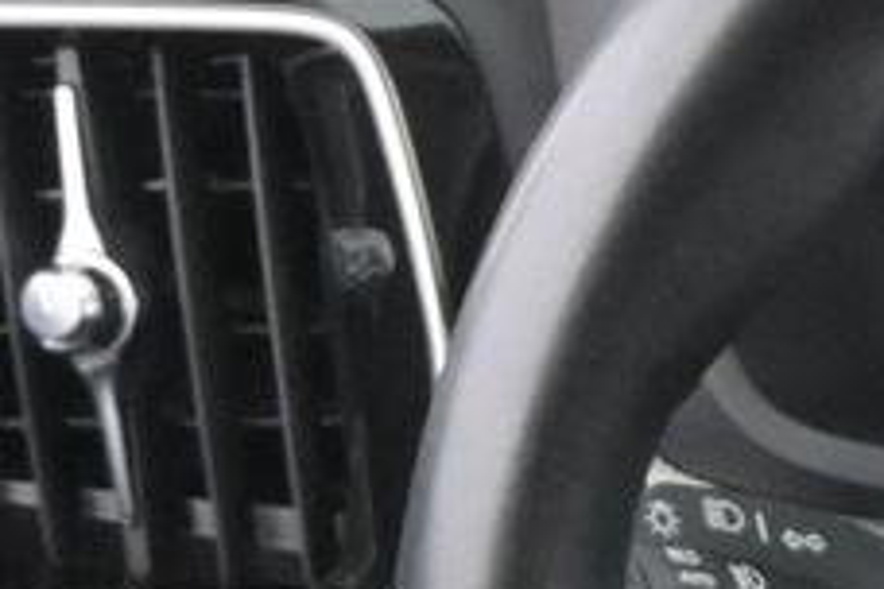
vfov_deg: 5.8
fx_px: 5617
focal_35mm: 229
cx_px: 1714
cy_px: 1217
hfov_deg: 8.6
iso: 6400
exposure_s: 1/30
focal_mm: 21.5
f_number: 4
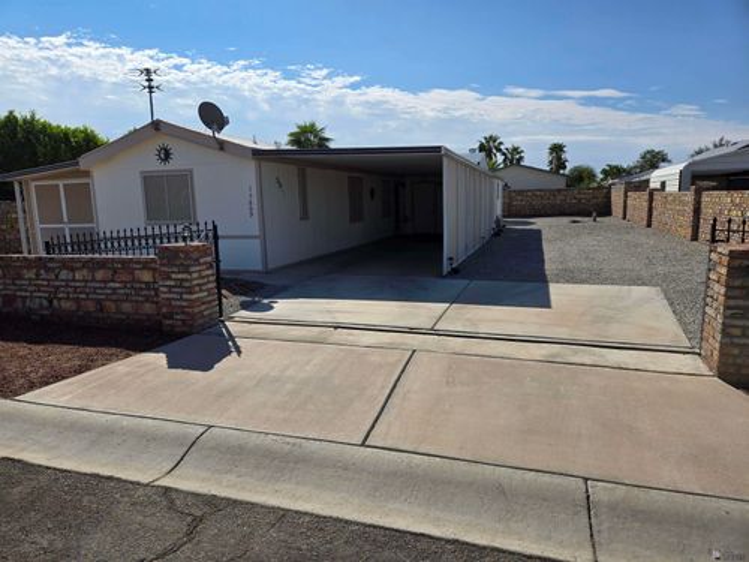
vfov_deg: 58.9
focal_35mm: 23
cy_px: 281
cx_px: 374
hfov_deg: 73.9
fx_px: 498
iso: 25
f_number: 1.8
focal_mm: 5.4
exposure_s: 1/3892
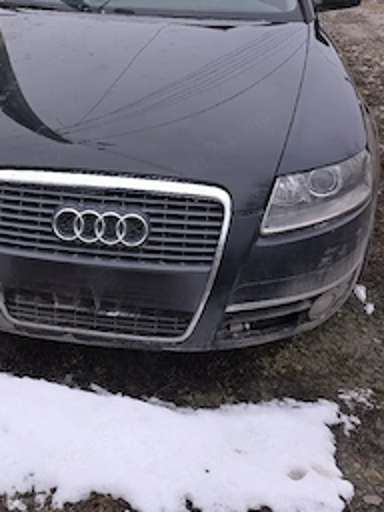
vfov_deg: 50.7
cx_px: 90
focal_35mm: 36
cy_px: 182
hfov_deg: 38.5
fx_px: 532
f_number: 1.7
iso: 12
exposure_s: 1/233
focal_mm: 6.3
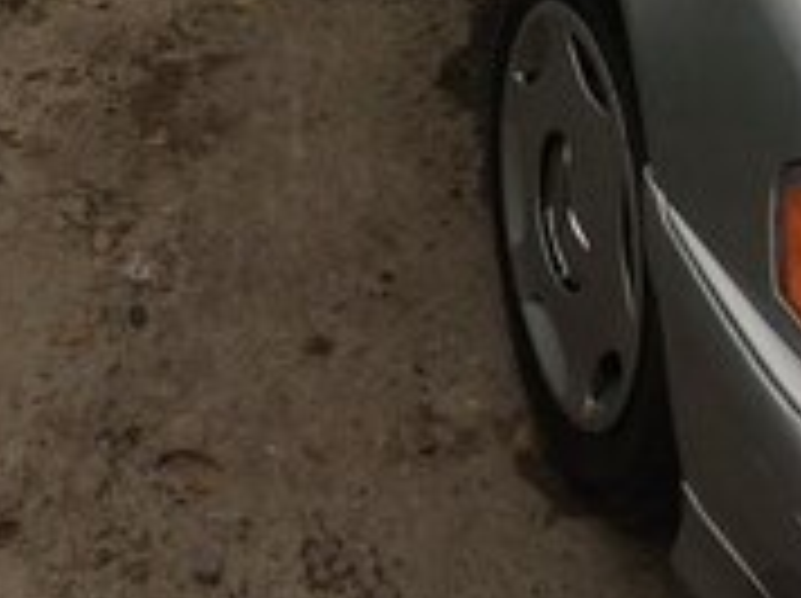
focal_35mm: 81
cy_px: -207
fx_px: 1872
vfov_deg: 17.0
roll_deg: -6.2
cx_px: 644
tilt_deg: -26.9
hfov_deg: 23.8
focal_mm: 4.15
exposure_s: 1/720
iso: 32
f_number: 2.2
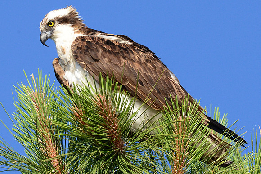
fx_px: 4351
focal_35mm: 600
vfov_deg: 2.3
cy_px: 87
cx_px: 130
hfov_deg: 3.4
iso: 800
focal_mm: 600
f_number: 13
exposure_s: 1/640
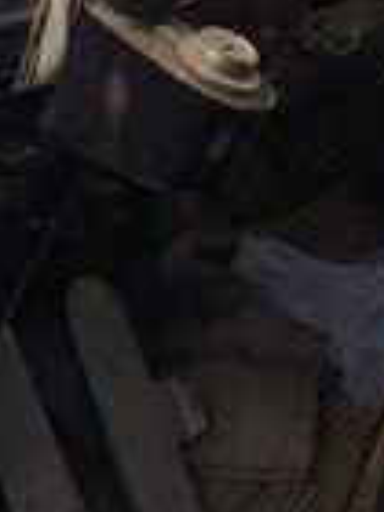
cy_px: -62
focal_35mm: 103
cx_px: 238
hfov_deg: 14.4
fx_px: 1523
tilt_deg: -7.6
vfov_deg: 18.3
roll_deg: +0.4
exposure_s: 1/507
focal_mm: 4.15
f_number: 2.2
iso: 32
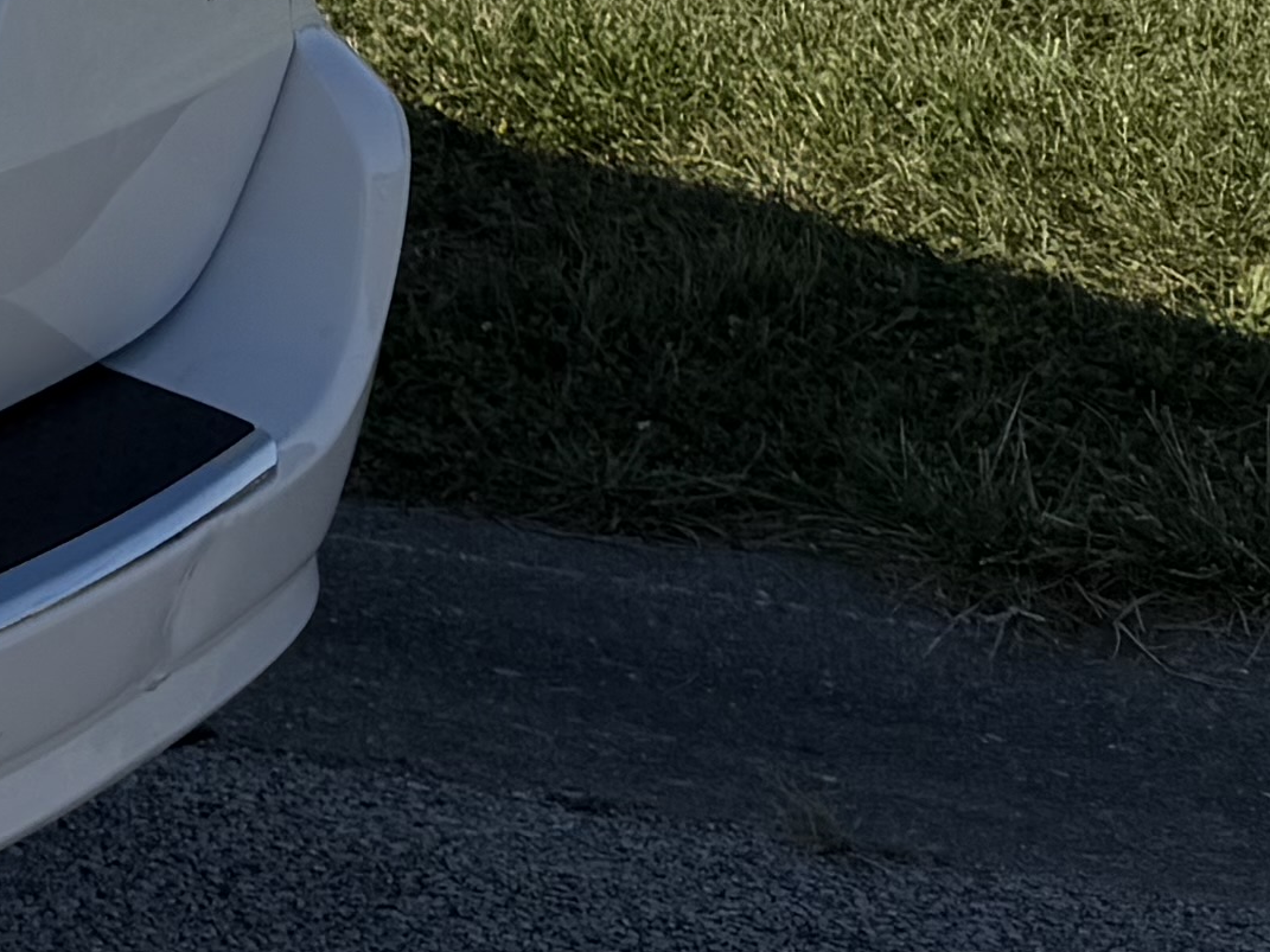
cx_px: -2056
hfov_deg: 11.7
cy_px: -494
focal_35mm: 128
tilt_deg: -6.7
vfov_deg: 11.1
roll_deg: -1.5
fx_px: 4696
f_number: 1.78
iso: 80
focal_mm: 6.76
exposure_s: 1/8130
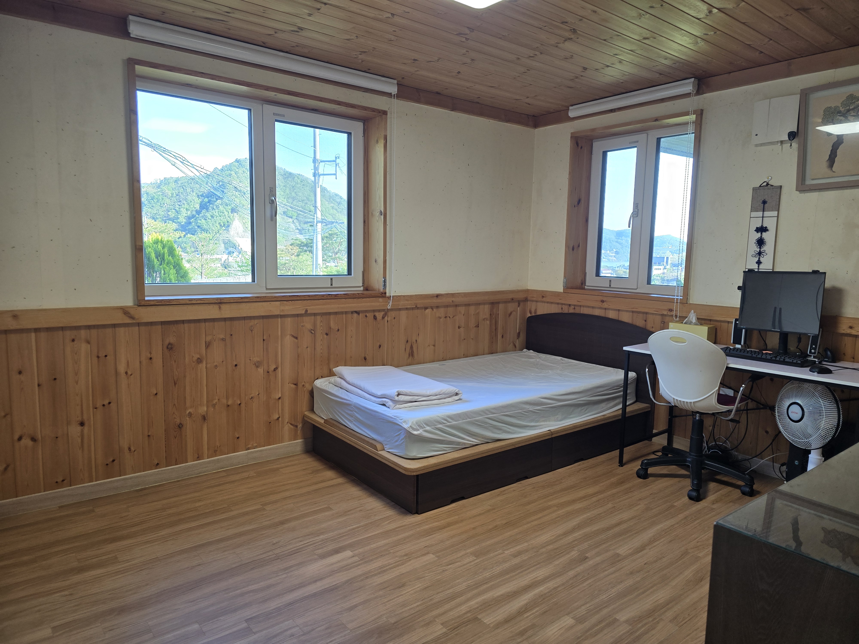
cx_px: 430
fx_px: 571
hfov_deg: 73.9
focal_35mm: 23
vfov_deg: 58.9
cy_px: 322
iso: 80
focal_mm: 6.3
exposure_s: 1/120
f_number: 1.7
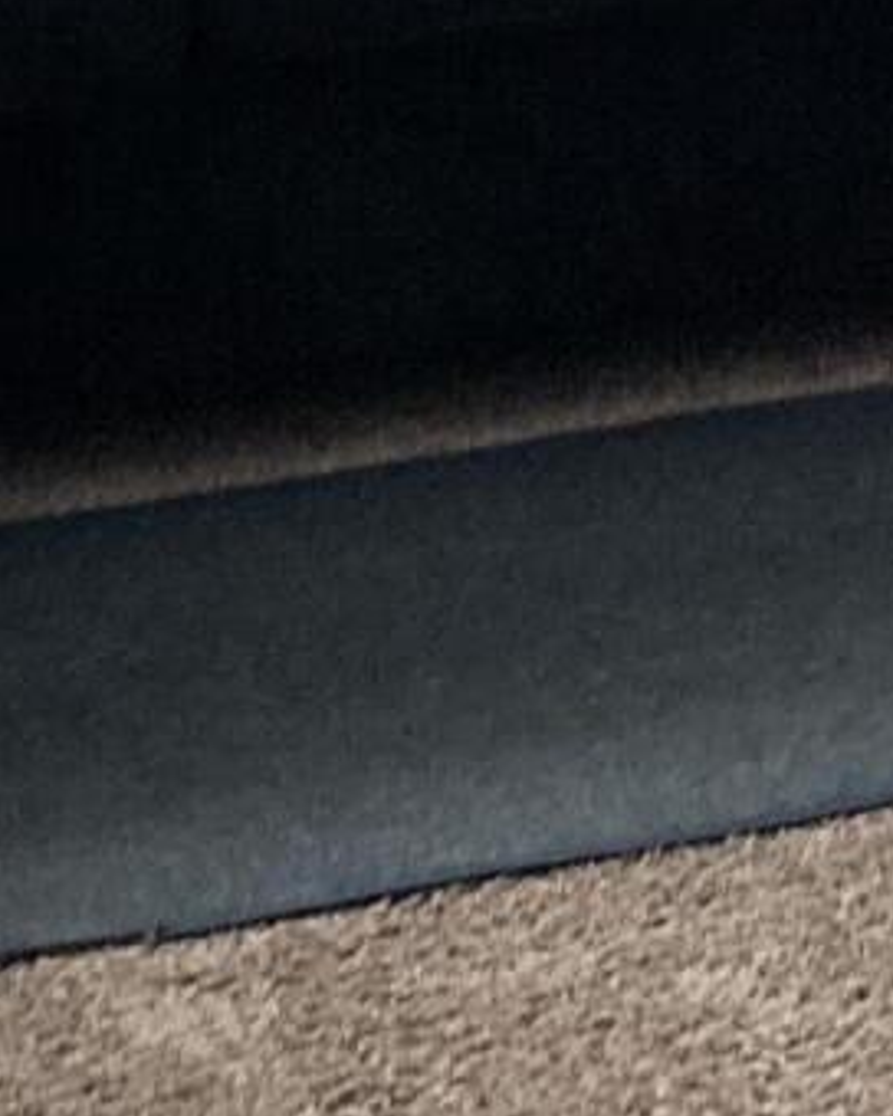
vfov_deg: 11.7
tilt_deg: -17.4
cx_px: 804
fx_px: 5319
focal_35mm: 161
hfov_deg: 9.6
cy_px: -263
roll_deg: +1.0
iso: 80
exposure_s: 1/68
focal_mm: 3.99
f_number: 1.8
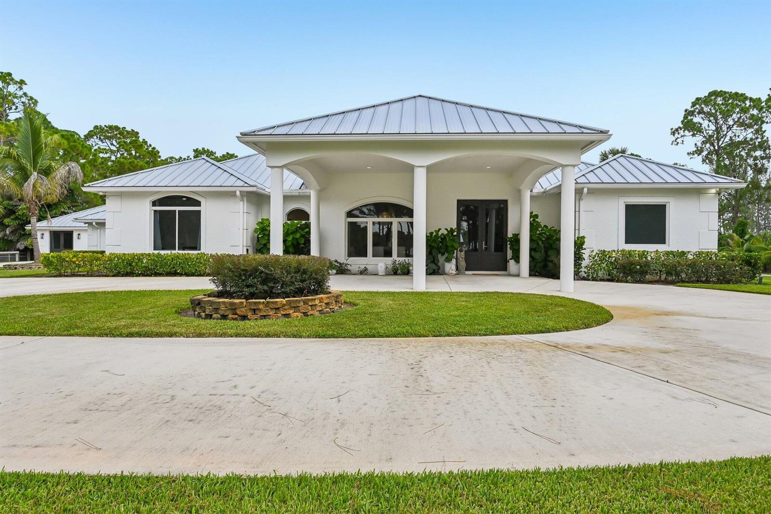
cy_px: 257
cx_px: 386
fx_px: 503
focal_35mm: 24
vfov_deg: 54.1
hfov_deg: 74.9
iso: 1000
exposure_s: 1/2000
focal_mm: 23.5
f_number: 8
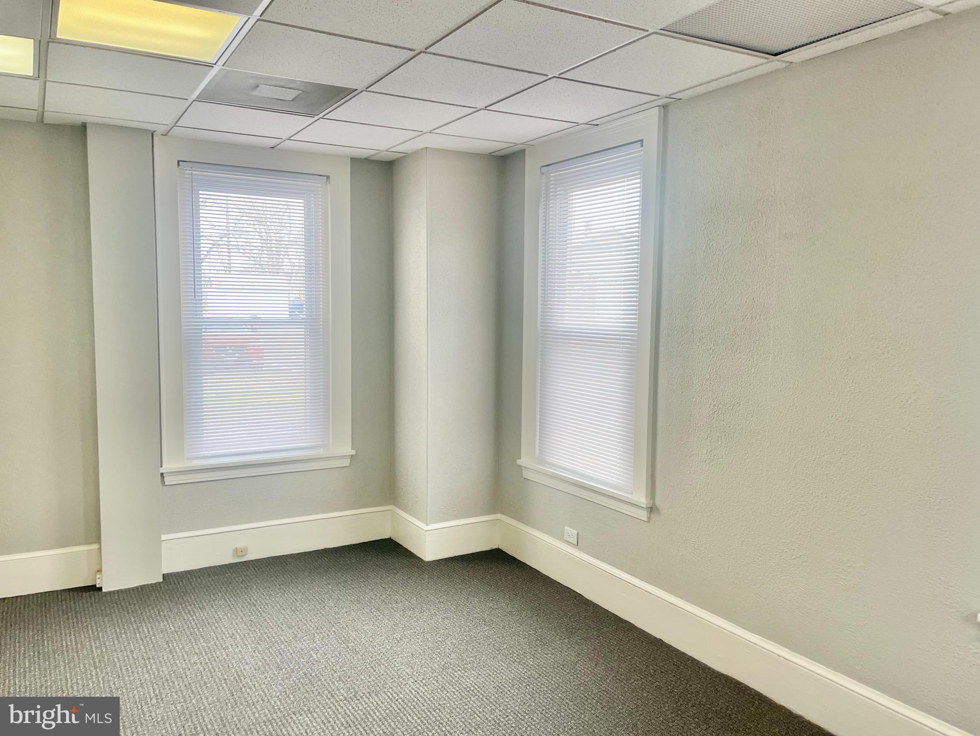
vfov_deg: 53.1
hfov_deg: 67.3
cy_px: 368
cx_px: 490
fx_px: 736
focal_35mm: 26
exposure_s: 1/120
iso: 64
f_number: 1.6
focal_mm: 4.2
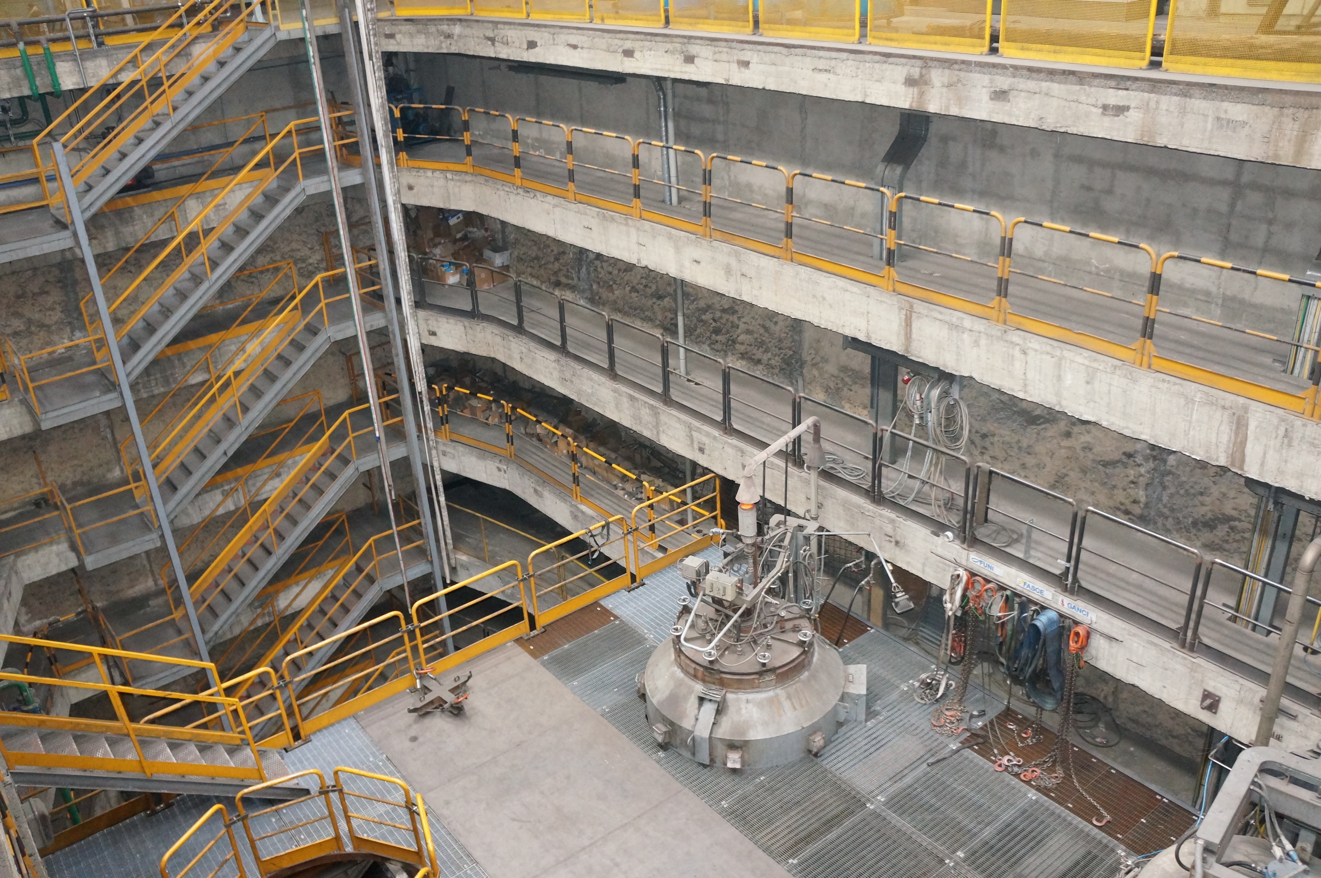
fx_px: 1045
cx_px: 660
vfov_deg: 45.6
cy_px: 439
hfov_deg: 64.6
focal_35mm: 28
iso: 2500
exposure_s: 1/160
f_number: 4
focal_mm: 19
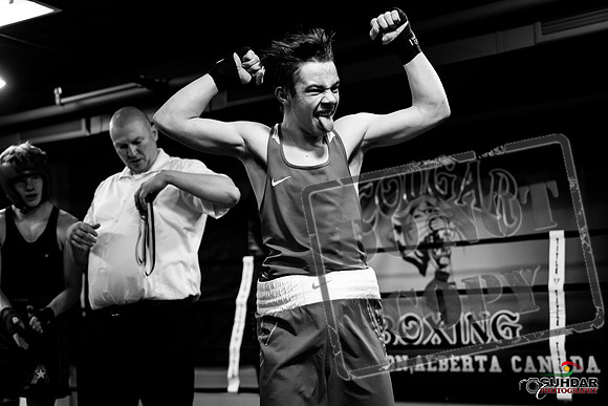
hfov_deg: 38.2
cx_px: 304
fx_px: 878
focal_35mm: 52
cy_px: 203
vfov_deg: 26.0
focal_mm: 52
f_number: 2.8
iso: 6400
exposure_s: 1/1000
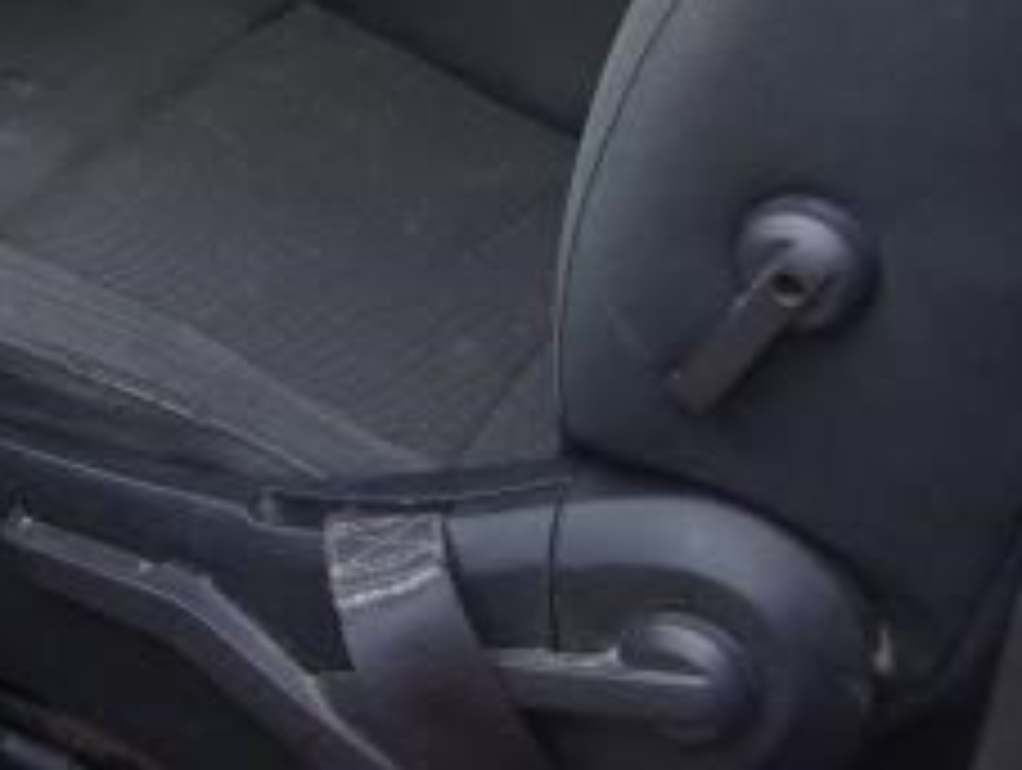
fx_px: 2809
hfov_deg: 20.3
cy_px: -36
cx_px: 176
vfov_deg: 15.3
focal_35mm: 95
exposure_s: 1/56
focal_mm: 4.9
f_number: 3
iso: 80
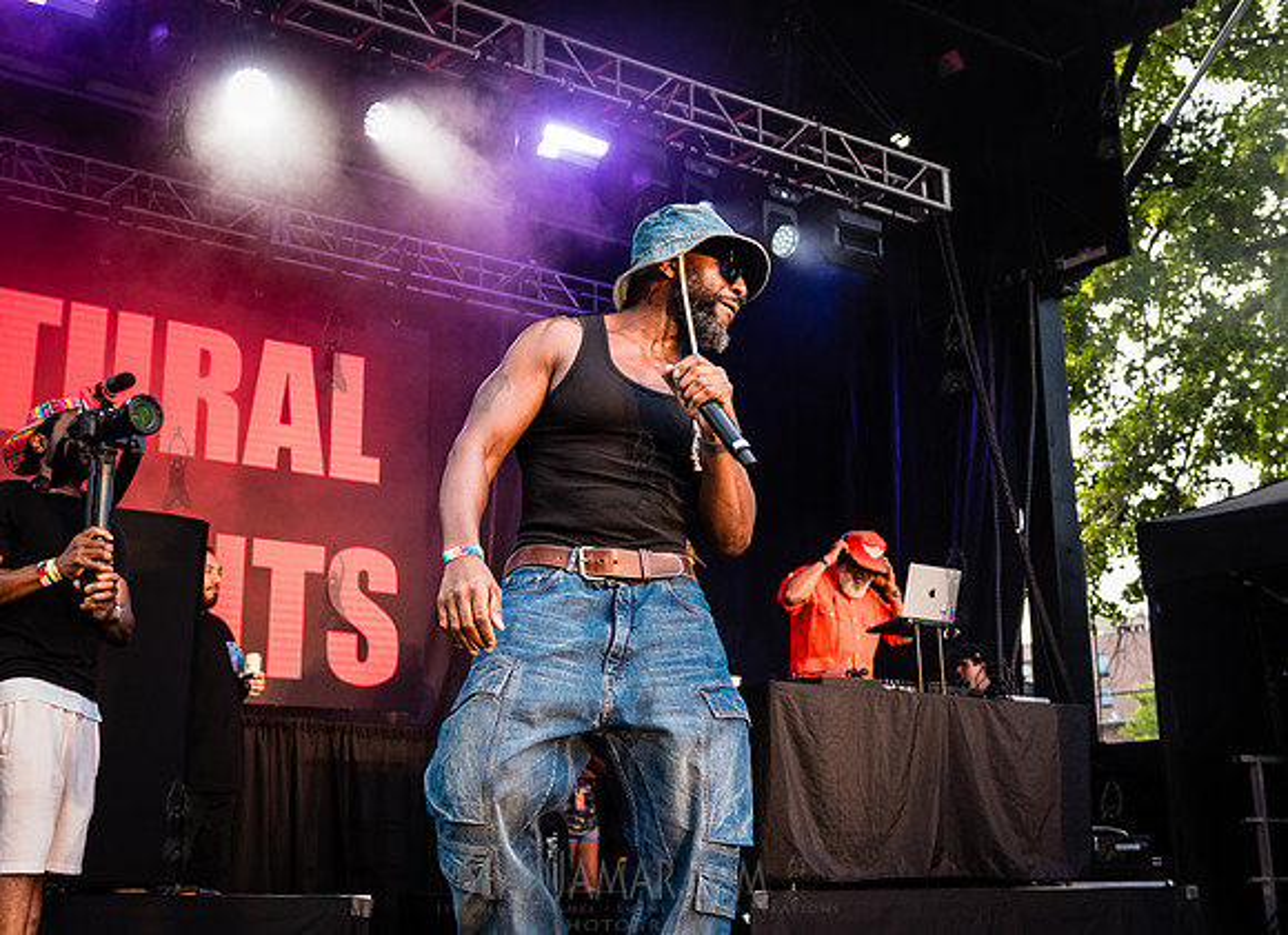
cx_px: 635
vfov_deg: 31.9
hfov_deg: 43.0
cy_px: 422
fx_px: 1635
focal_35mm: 44
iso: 1000
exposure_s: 1/400
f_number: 4.5
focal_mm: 38
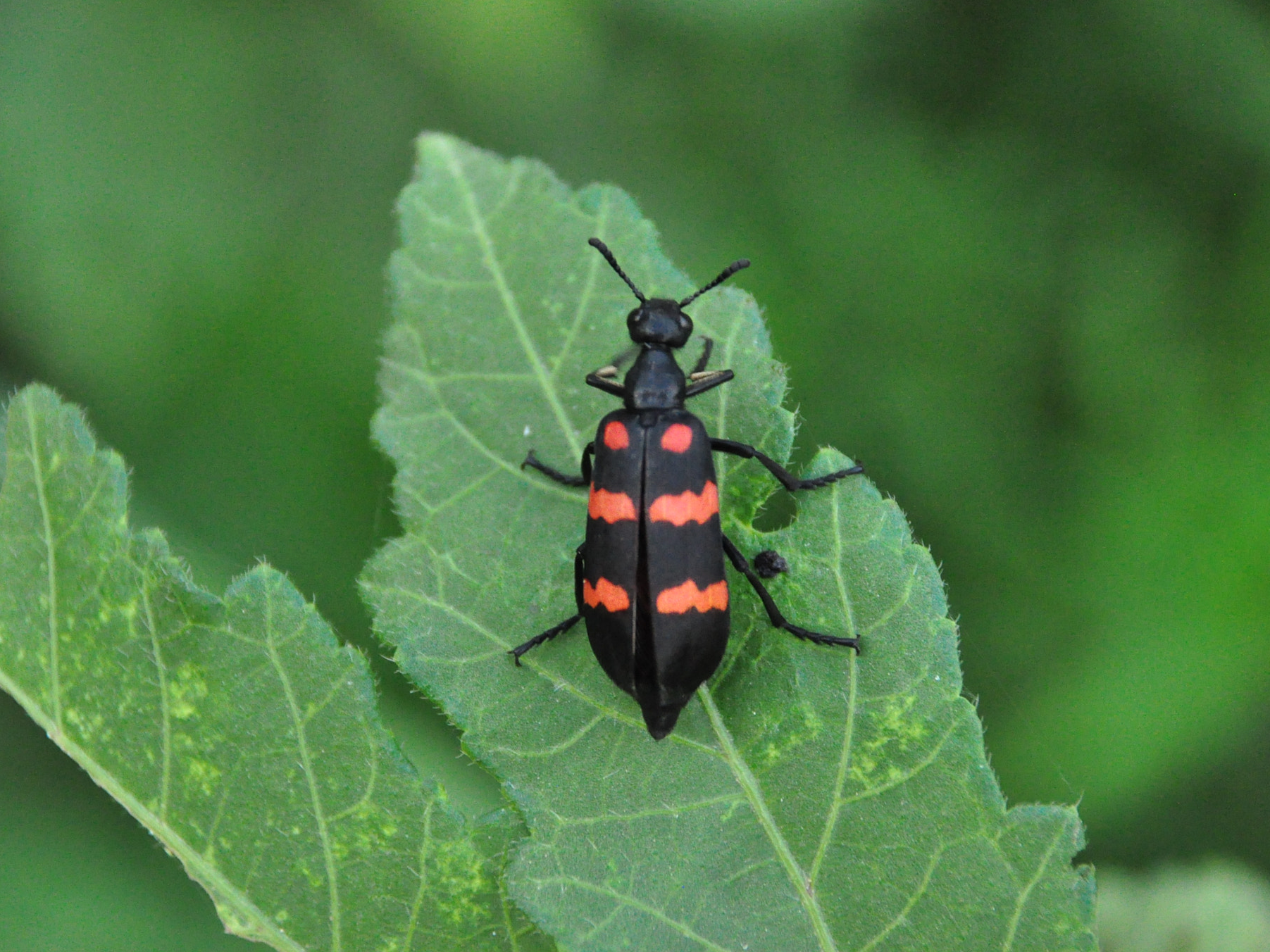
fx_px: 7504
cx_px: 618
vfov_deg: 7.3
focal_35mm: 205
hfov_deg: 9.7
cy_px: 474
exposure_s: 1/400
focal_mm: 125
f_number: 6.3
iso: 3200
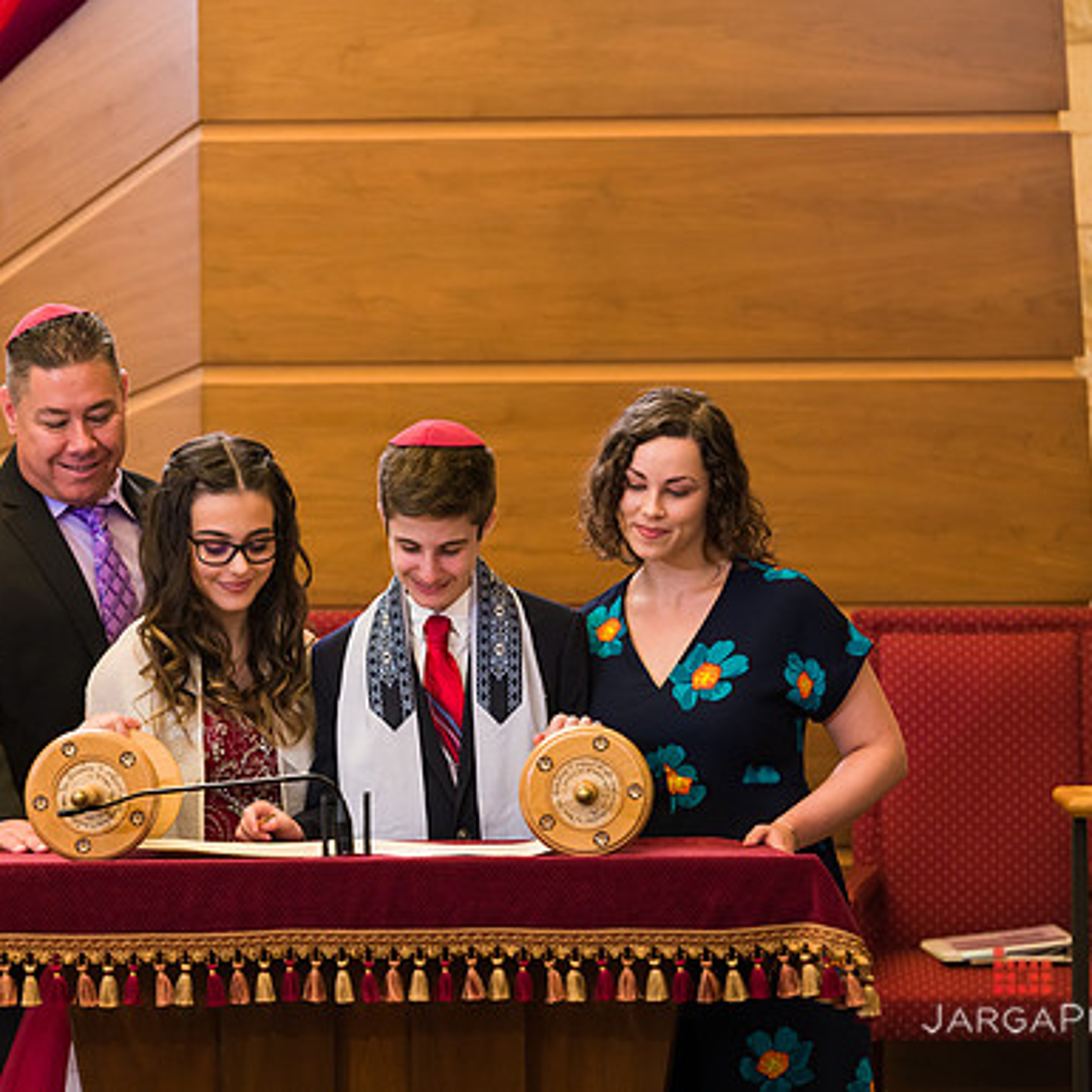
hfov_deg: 10.1
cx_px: 372
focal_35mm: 173
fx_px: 6174
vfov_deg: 10.1
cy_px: 546
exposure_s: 1/200
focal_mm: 135
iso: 1000
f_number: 5.6
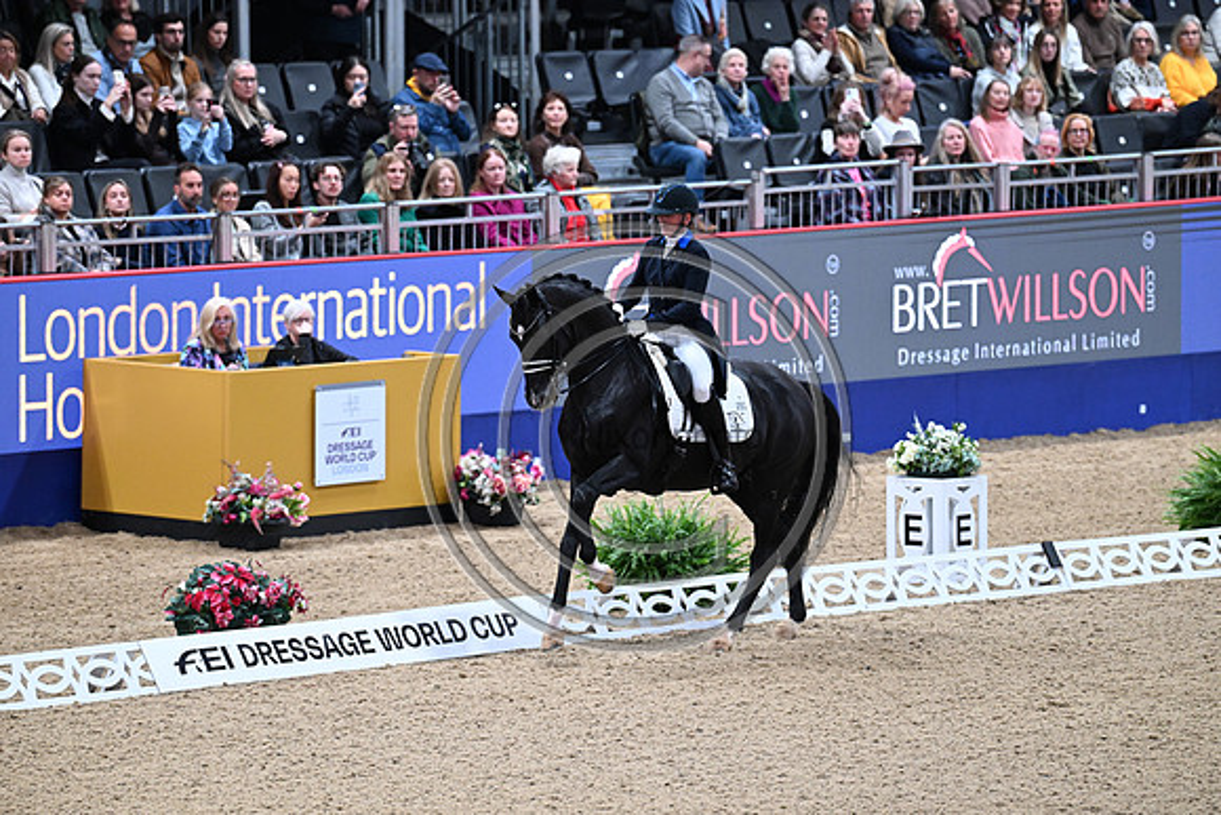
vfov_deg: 4.6
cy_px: 408
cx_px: 610
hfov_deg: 6.9
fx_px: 10177
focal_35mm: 300
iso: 5000
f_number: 4
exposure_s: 1/800
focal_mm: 300
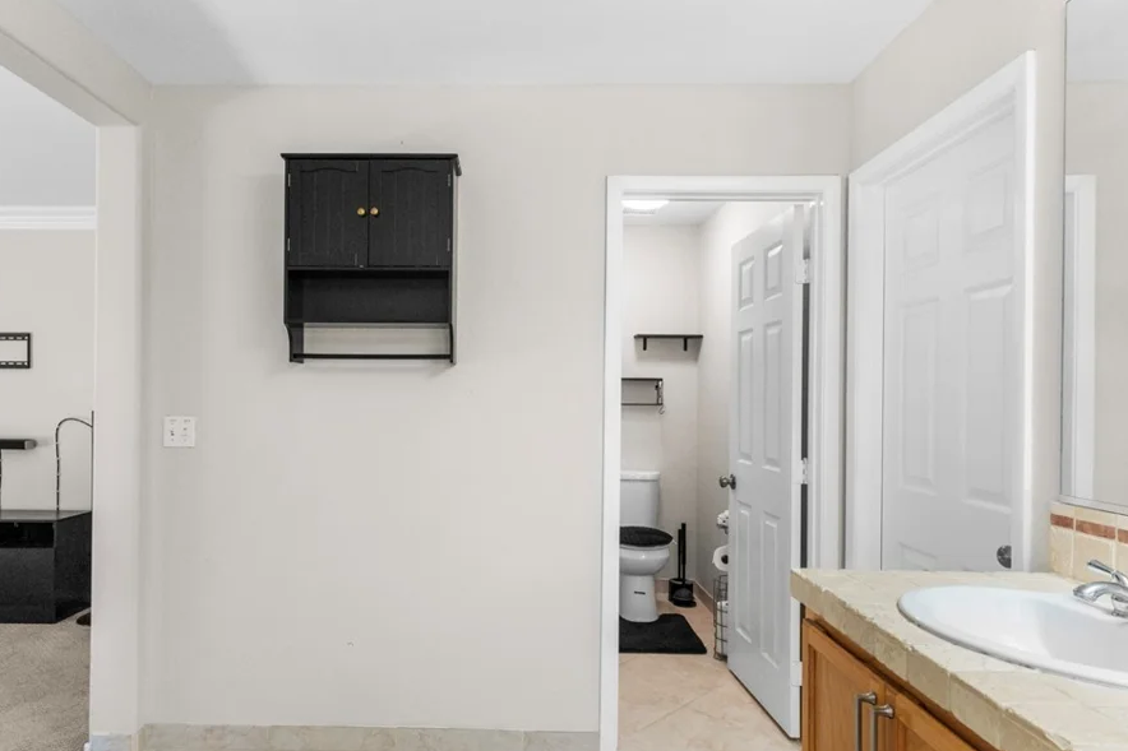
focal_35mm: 22
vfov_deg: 57.2
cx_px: 501
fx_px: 689
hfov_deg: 78.3
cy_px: 399
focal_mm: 19
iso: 400
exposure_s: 1/60
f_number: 8
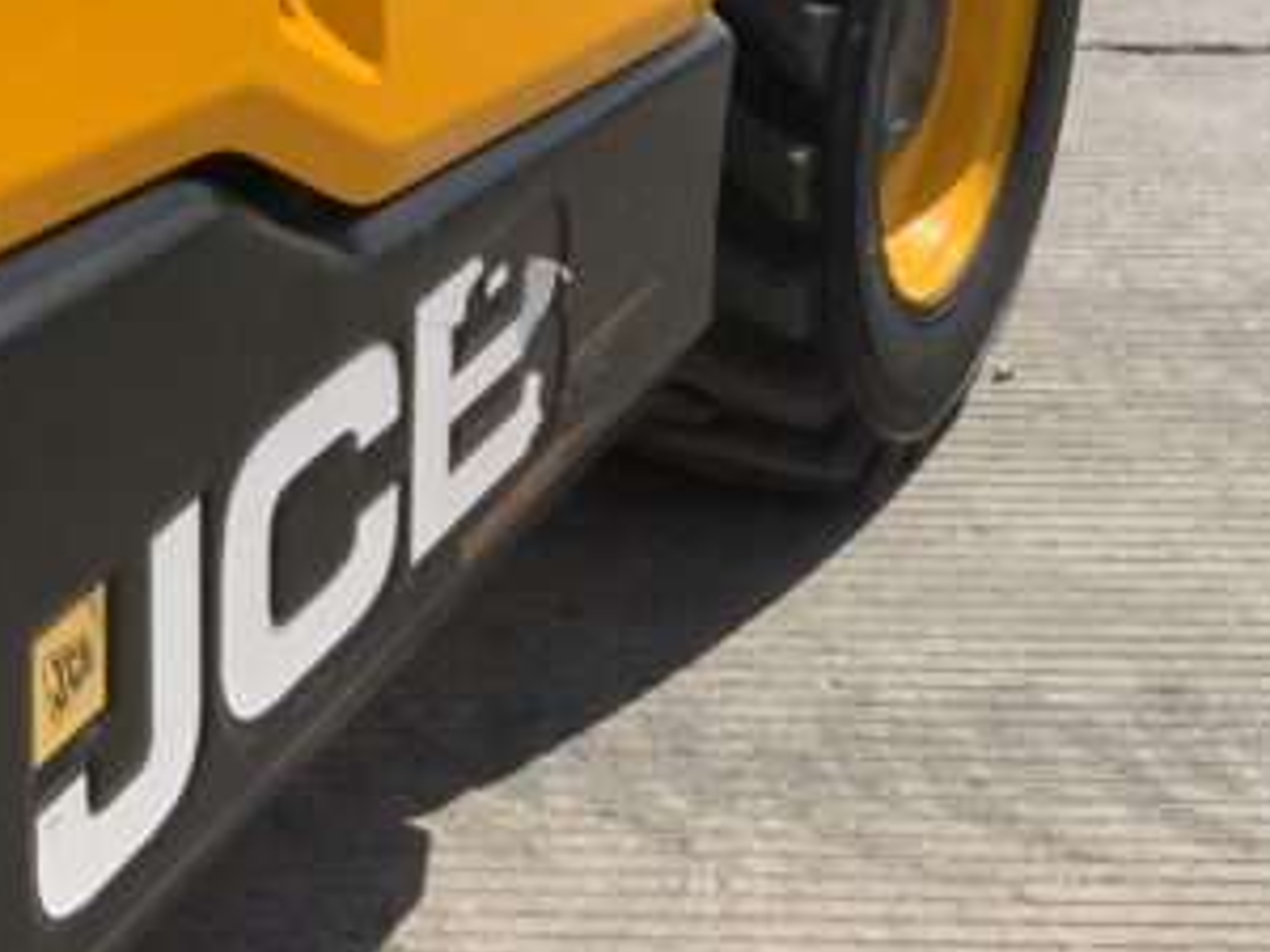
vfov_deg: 14.2
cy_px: -389
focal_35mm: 99
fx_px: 3632
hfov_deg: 19.0
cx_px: -161
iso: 16
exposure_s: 1/2141
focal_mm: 3
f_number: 1.8
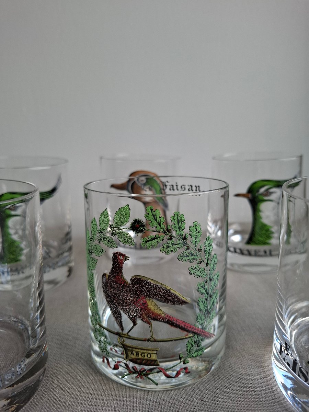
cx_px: 154
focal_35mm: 23
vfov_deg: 73.9
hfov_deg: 58.9
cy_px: 206
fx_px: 274
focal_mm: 5.54
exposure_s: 1/127
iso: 50
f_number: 1.8
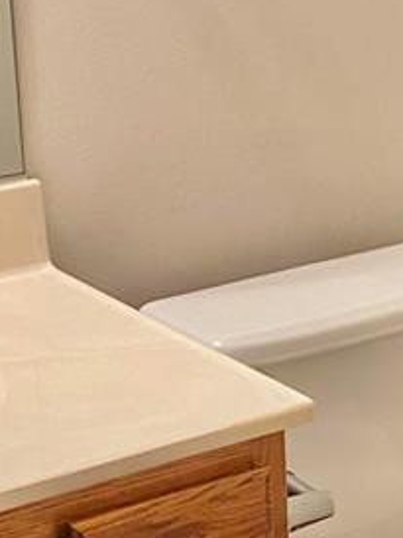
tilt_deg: -11.3
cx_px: 364
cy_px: 145
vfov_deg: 17.2
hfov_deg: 12.9
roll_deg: +2.8
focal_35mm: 114
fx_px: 1772
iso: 125
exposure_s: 1/60
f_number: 1.8
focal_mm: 4.25
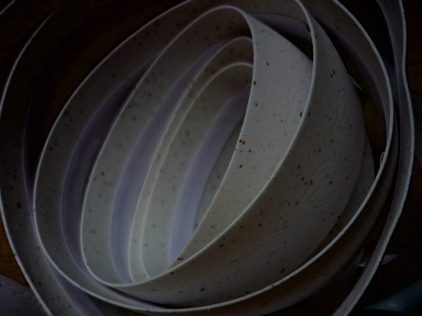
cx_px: 211
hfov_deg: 55.4
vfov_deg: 42.9
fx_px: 402
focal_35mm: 33
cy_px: 158
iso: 100
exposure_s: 1/320
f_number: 2.8
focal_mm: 5.5
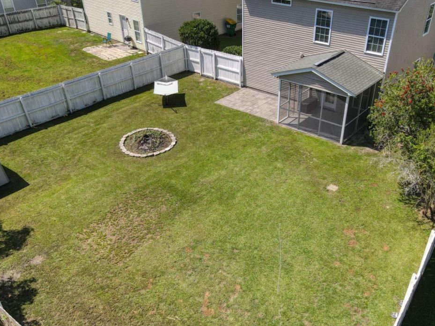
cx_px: 255
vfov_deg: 45.2
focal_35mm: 31
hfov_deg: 58.0
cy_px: 196
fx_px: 390
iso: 100
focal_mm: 4.5
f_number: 2.8
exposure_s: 1/500
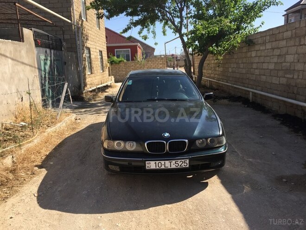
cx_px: 153
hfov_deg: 61.7
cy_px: 115
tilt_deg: -11.3
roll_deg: +1.1
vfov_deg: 48.2
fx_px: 256
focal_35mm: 29
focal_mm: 4.15
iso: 32
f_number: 2.2
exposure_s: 1/1464
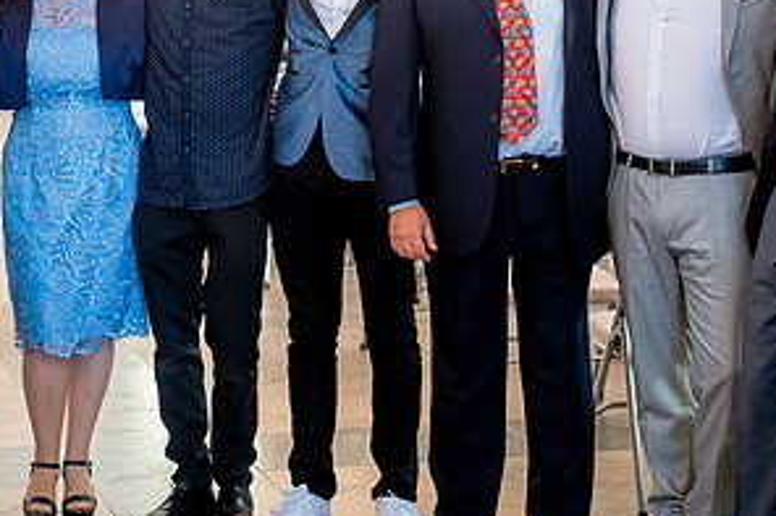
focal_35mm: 109
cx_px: 370
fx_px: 2348
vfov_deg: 12.5
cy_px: 157
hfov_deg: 18.8
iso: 2500
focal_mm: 50
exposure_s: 1/100
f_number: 2.8
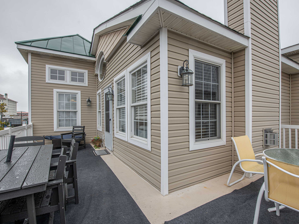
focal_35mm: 17
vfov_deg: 74.6
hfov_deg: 91.0
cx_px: 156
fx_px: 147
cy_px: 119
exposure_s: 1/60
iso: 72
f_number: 9
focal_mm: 14
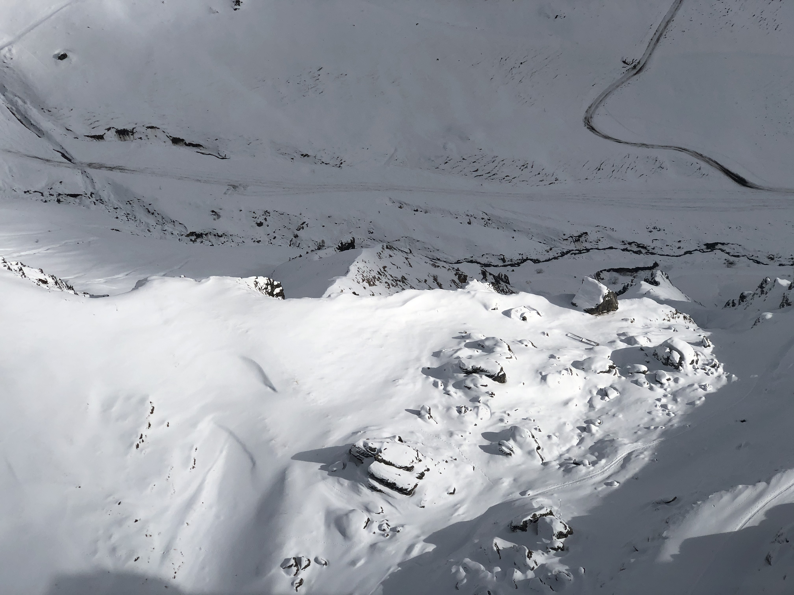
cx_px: 397
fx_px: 1193
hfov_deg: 36.8
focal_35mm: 52
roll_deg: +3.7
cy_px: 298
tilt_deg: -39.7
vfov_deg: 28.0
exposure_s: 1/2525
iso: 16
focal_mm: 6
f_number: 2.4
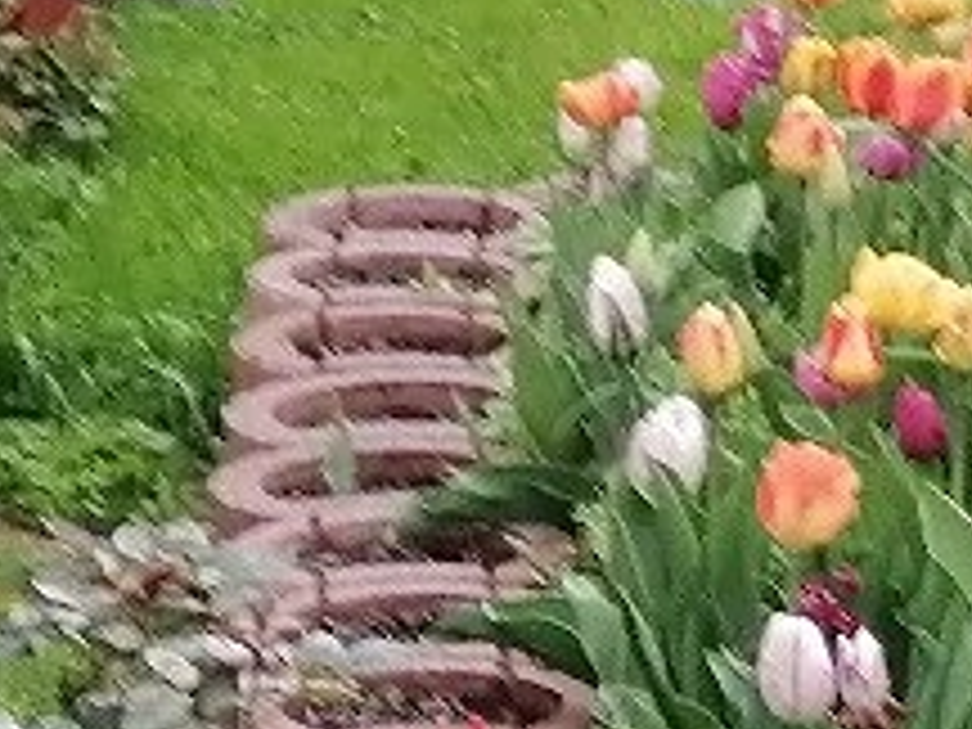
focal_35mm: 241
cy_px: 760
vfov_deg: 6.1
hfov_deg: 8.1
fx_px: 6767
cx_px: 1377
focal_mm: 3.95
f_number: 1.8
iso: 50
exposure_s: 1/50
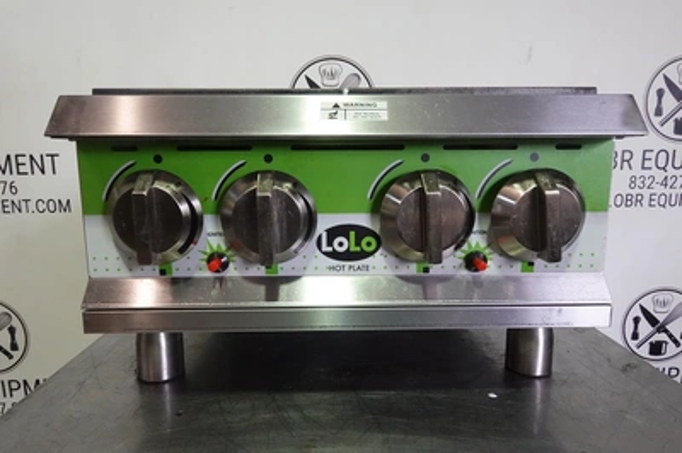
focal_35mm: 24
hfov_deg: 73.8
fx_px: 454
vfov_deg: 53.1
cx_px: 341
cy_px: 226
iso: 2000
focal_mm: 9
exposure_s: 1/30
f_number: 11
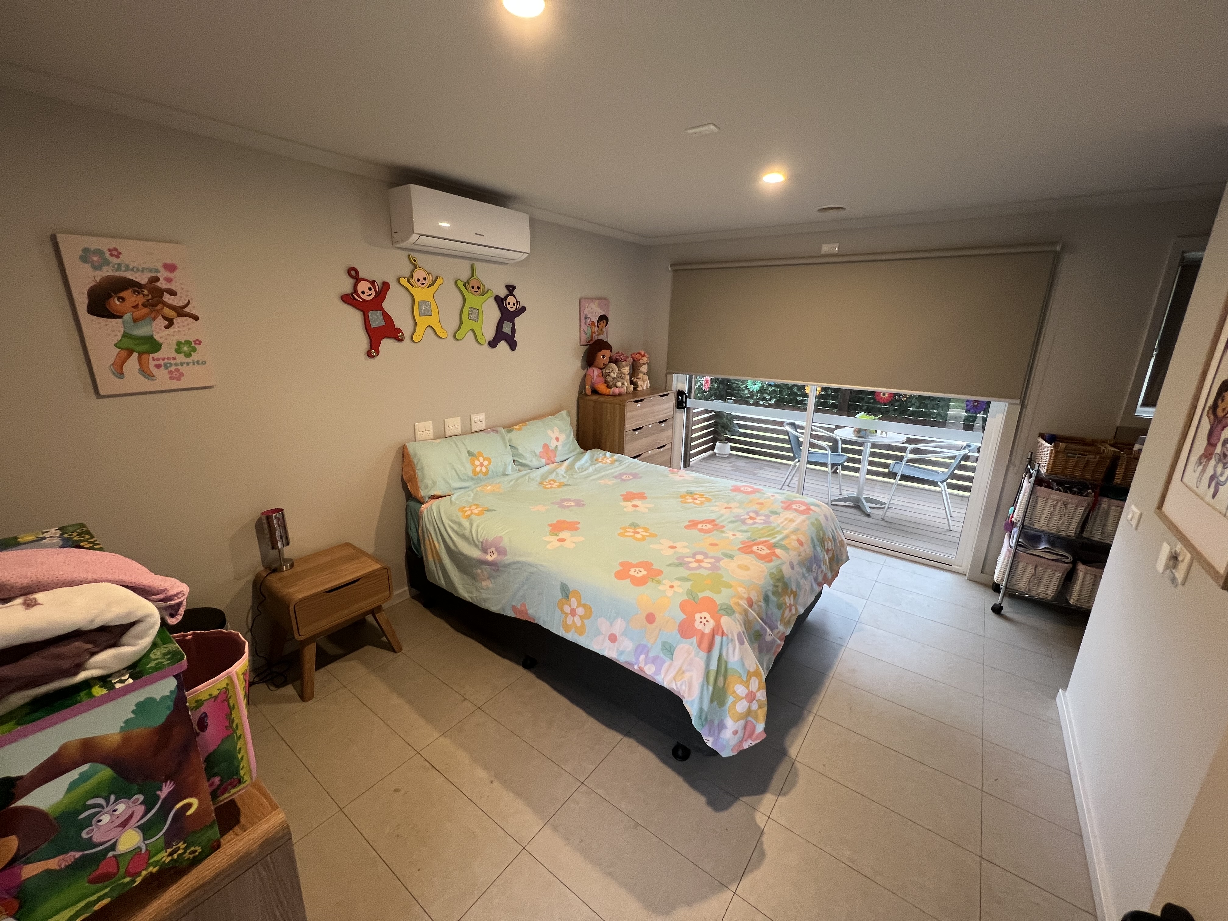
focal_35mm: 13
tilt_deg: -15.2
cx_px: 614
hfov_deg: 106.2
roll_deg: -1.7
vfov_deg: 89.9
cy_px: 460
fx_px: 461
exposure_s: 1/50
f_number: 1.8
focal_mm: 1.57
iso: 160
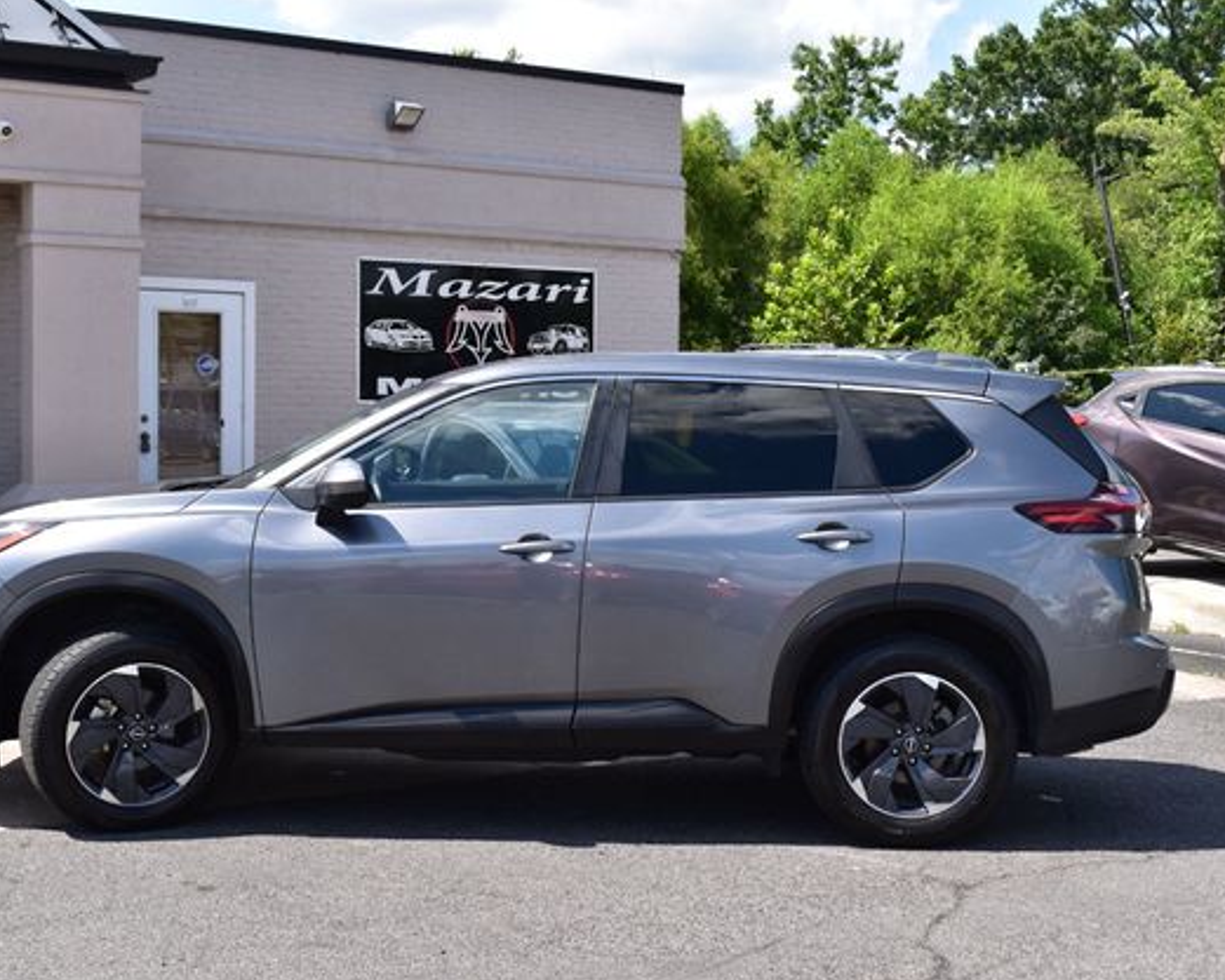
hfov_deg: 35.0
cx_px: 555
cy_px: 496
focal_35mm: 54
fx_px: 1943
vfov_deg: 28.3
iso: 400
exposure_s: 1/400
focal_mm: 31
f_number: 11
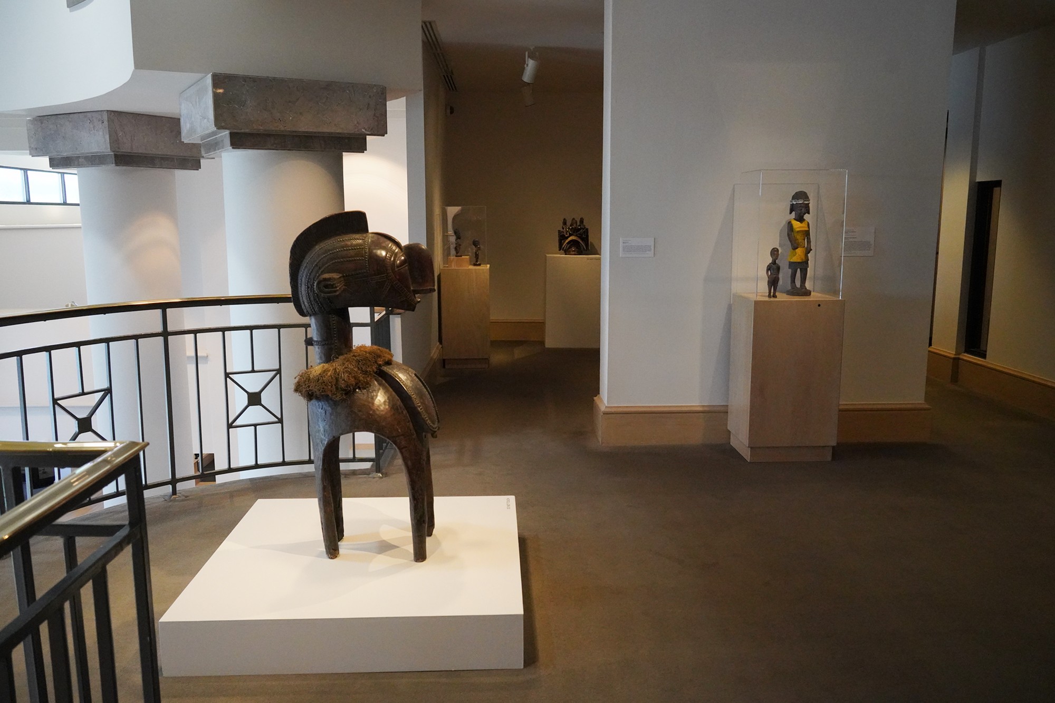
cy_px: 352
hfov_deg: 65.5
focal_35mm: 28
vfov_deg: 46.4
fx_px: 821
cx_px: 528
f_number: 6.3
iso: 10000
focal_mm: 28
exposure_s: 1/100
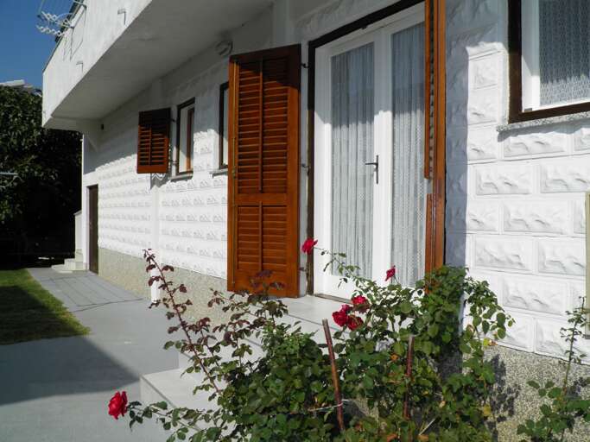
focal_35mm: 28
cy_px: 221
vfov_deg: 49.7
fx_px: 477
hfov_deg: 63.5
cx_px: 295
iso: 50
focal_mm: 4.9
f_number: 5.7
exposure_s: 1/800
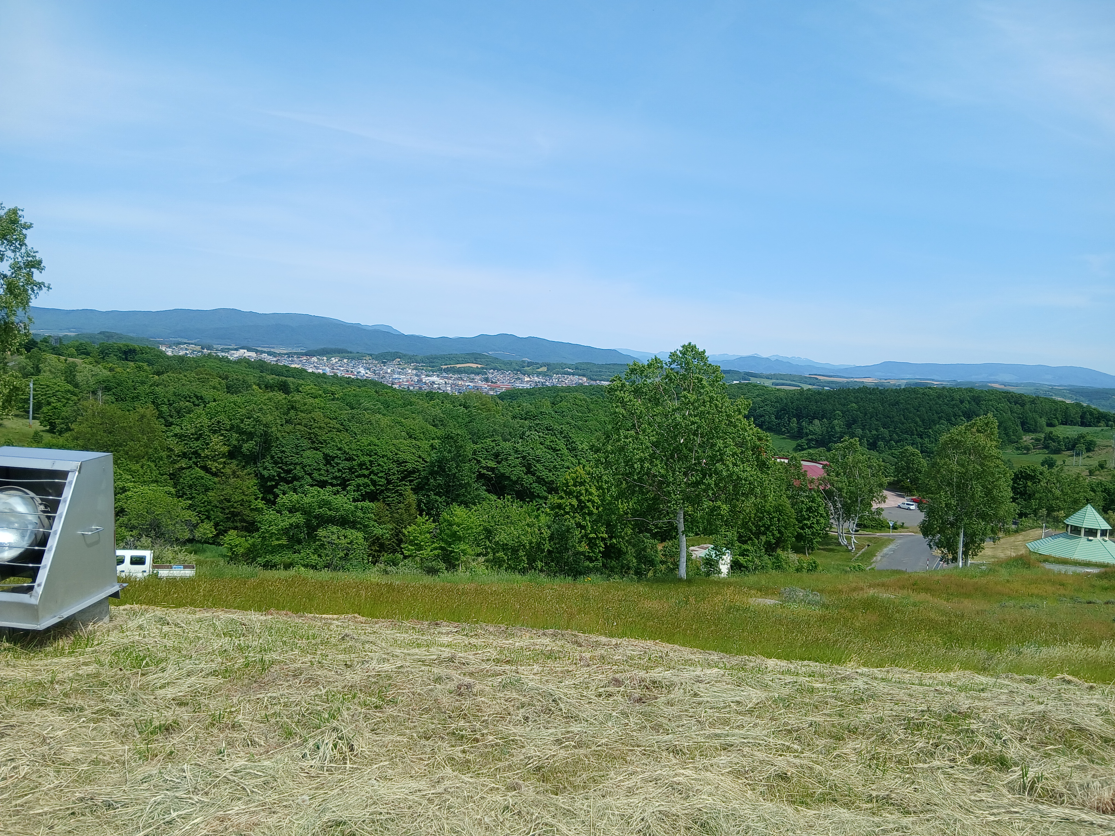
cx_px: 558
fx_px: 837
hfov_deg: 67.3
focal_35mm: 26
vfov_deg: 53.1
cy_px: 418
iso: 20
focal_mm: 3.86
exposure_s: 1/503
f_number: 1.8
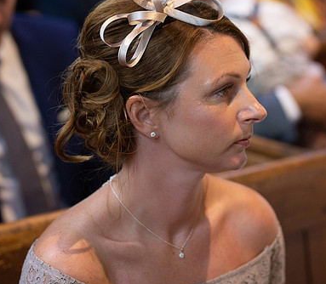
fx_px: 1420
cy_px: 90
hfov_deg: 13.1
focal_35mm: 142
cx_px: 222
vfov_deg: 11.4
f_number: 2.5
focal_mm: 85
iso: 1600
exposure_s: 1/160
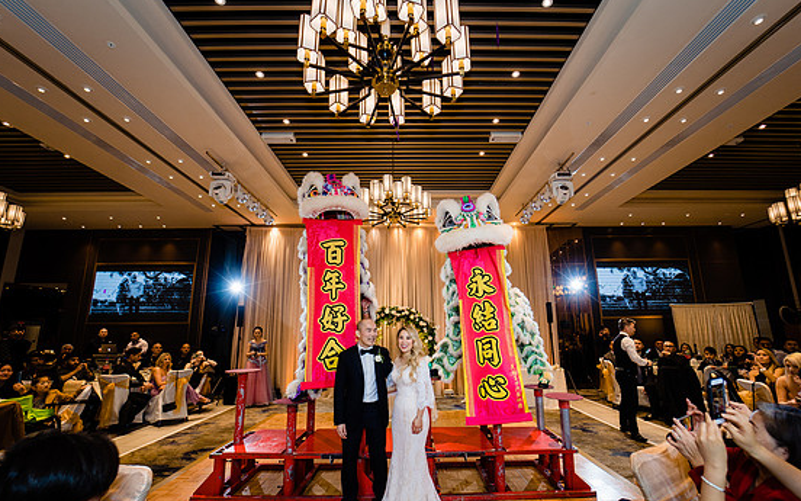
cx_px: 412
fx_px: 327
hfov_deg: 101.4
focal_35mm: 15
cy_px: 264
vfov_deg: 74.7
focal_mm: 14
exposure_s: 1/160
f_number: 4
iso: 1000
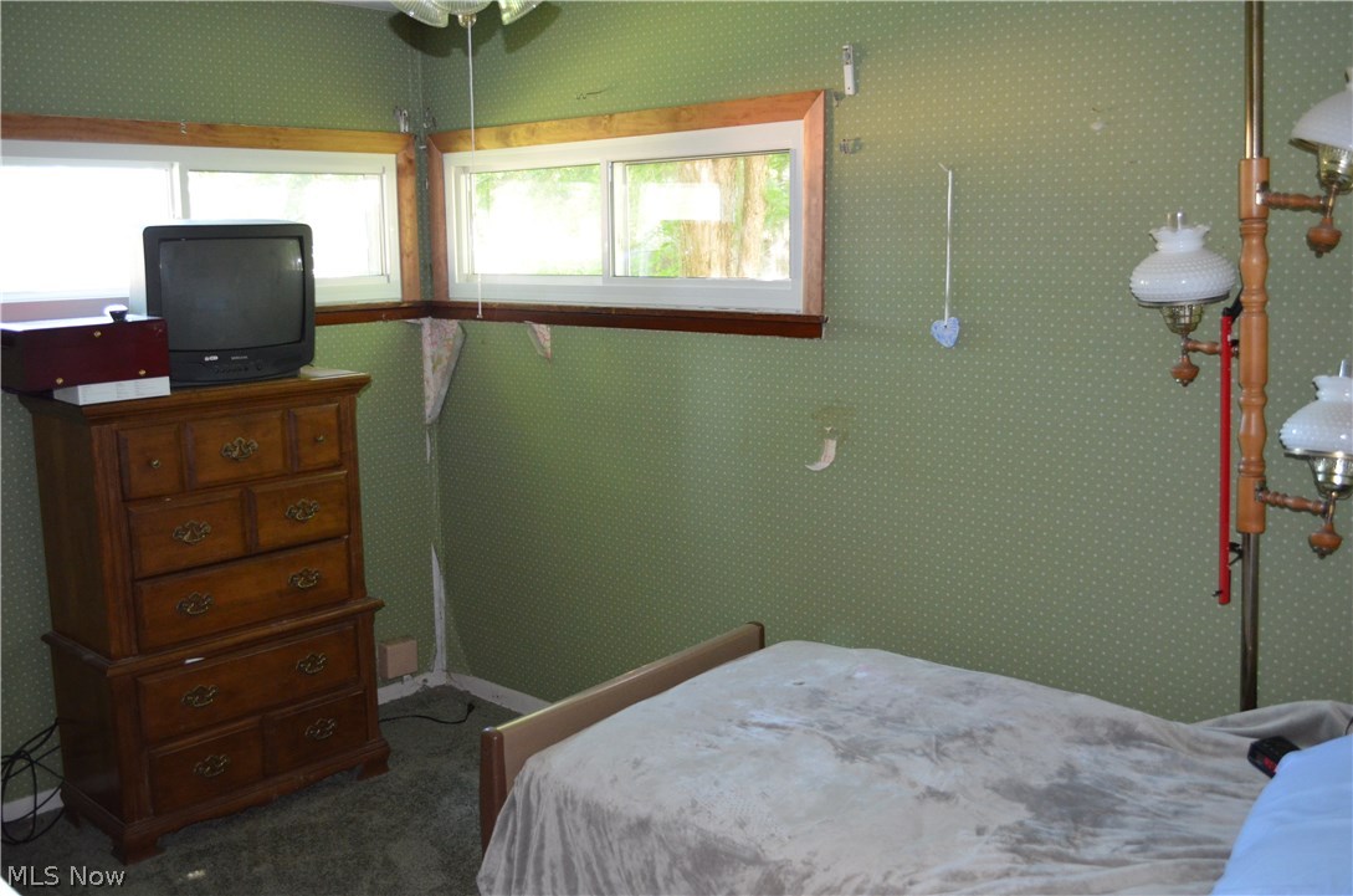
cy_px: 448
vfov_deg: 39.8
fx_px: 1238
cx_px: 676
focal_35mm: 33
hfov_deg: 57.3
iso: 2000
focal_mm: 22
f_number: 4
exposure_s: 1/30
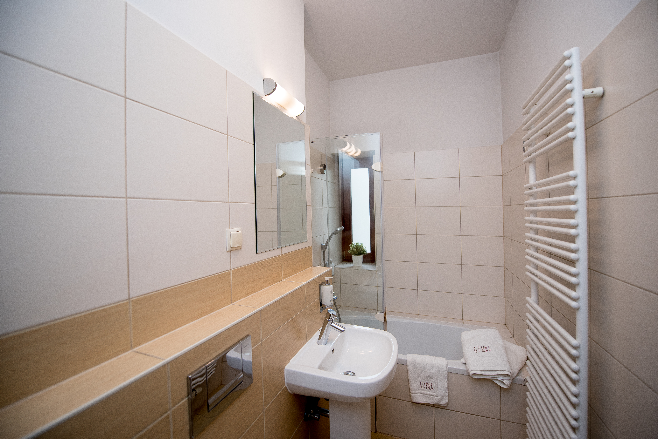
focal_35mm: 14
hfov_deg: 104.2
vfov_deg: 81.3
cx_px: 329
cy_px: 220
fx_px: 256
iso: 250
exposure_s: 1/200
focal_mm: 14
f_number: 2.8
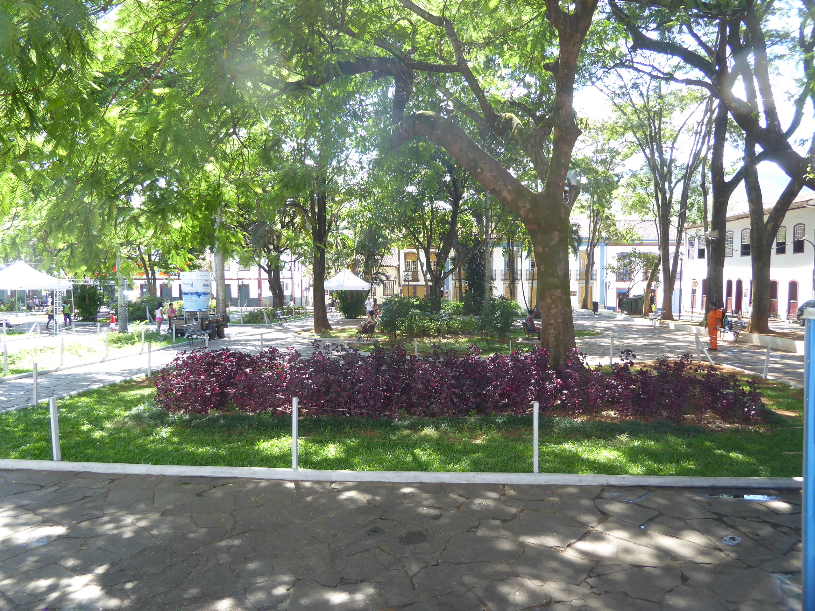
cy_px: 306
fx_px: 589
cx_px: 408
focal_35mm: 25
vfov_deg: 54.9
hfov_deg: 69.4
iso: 100
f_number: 3.3
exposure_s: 1/60
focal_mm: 4.3
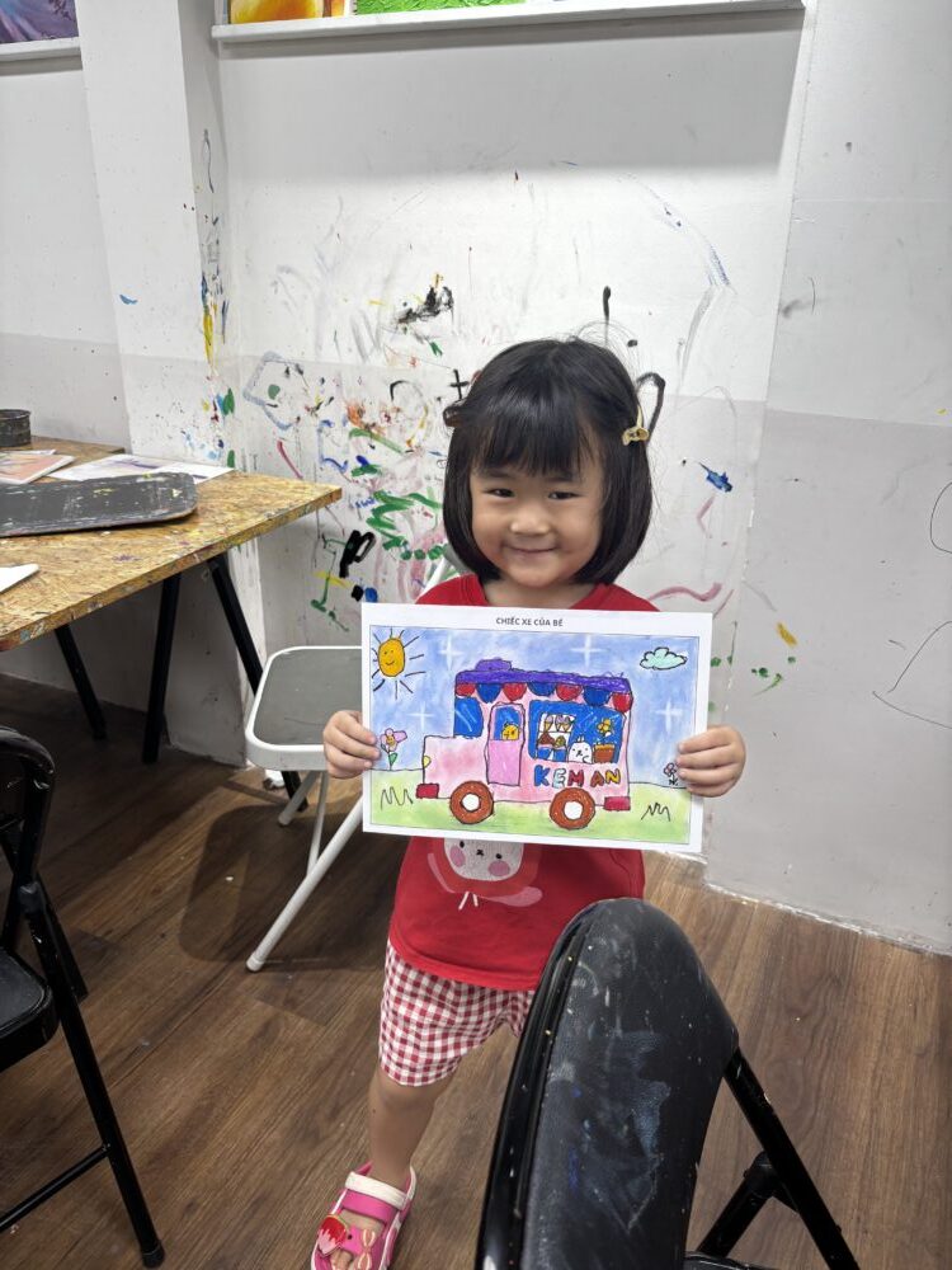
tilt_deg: -24.5
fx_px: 953
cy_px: 635
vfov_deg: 67.3
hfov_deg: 53.1
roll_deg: -0.6
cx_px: 476
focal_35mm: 26
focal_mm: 5.96
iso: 32
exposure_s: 1/100
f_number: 1.6
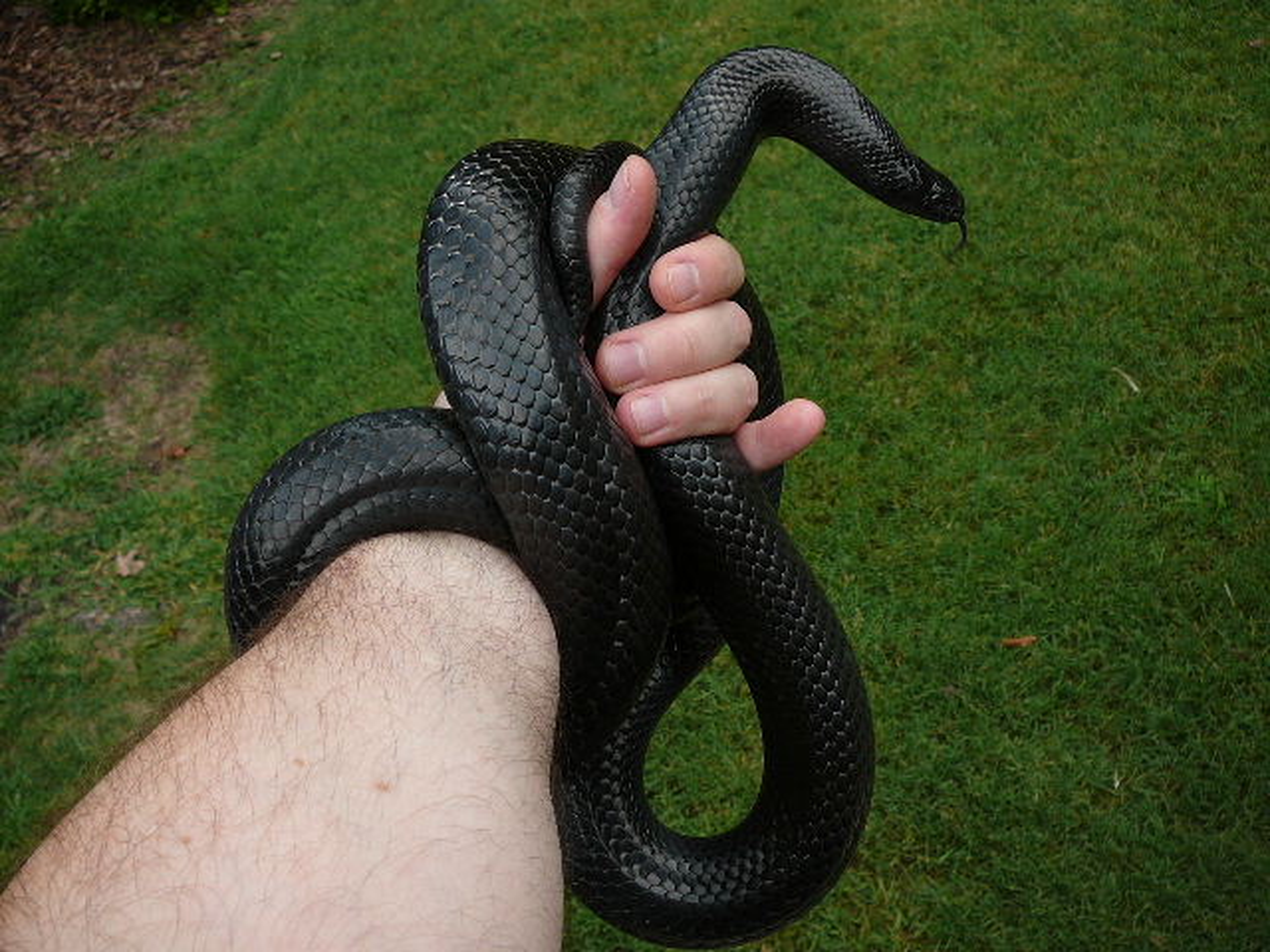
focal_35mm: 35
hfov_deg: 52.6
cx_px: 635
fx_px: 1284
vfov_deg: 40.7
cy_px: 476
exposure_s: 1/250
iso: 80
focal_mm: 5.2
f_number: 2.8
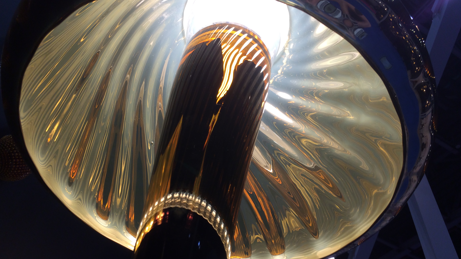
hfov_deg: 61.0
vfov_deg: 36.6
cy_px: 142
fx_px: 391
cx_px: 228
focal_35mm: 32
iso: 32
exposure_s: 1/100
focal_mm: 4.15
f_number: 2.2
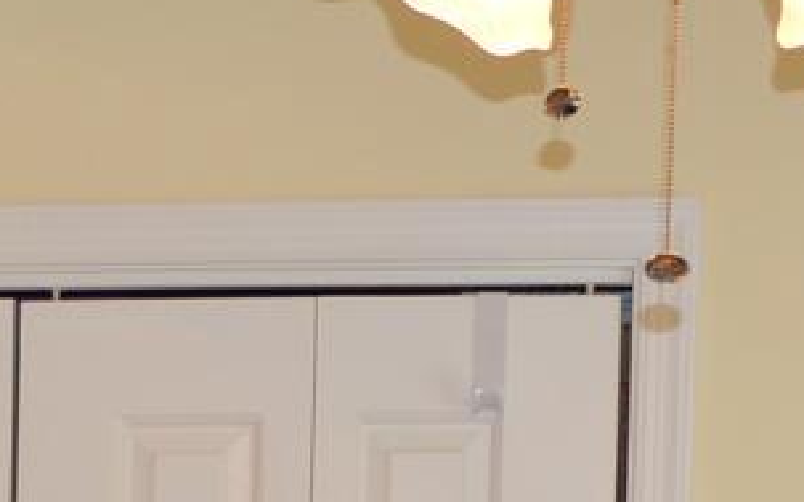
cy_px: 1552
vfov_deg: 6.4
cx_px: -175
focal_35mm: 186
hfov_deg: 11.1
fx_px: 4073
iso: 450
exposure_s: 1/60
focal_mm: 18
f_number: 3.5
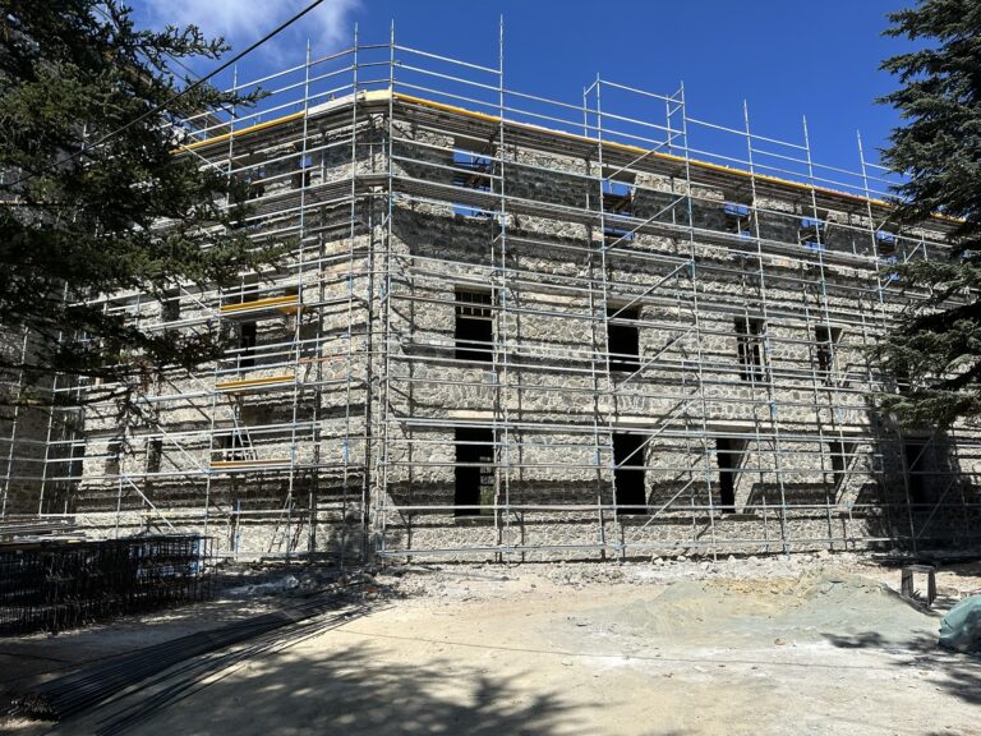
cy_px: 368
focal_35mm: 24
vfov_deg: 56.8
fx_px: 680
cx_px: 490
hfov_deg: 71.6
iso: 80
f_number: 1.78
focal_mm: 6.86
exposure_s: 1/5000
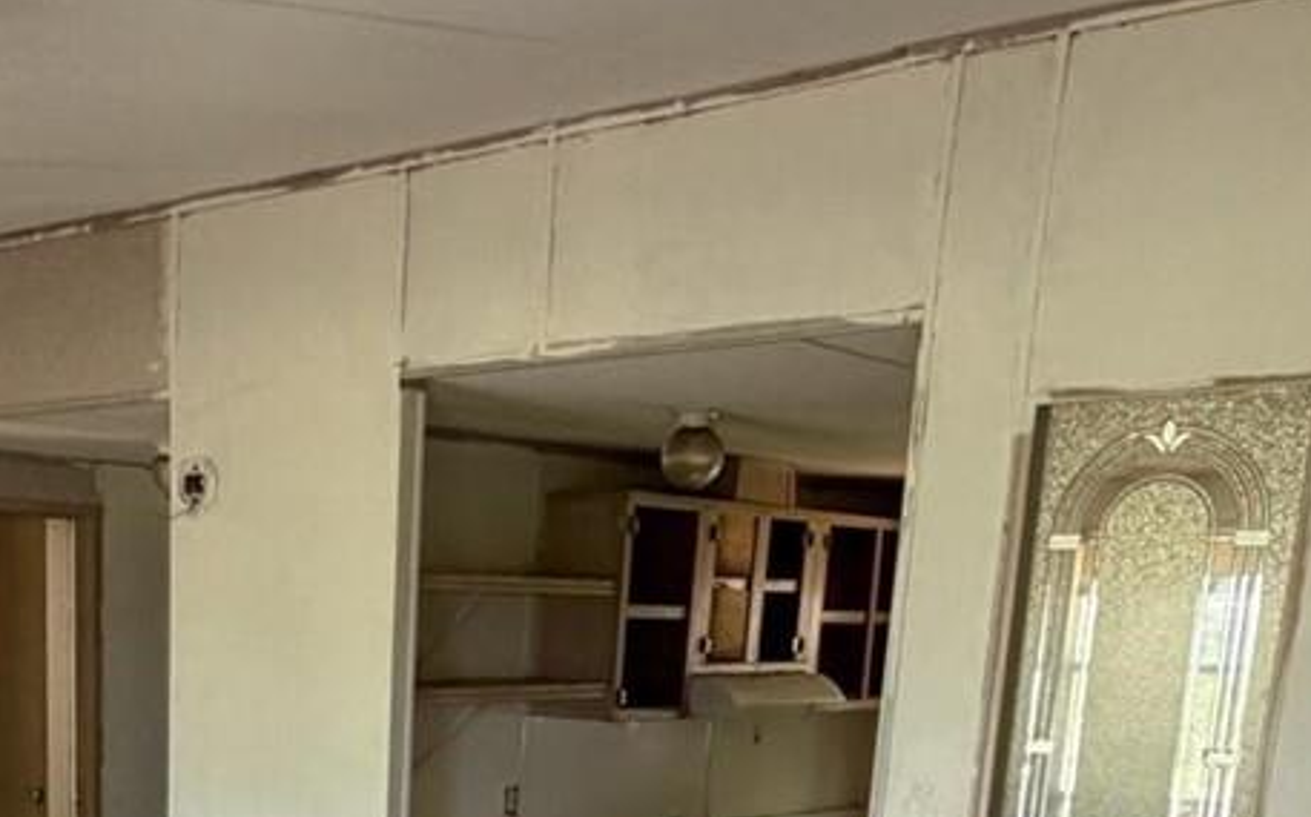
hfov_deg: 37.1
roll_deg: -0.3
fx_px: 1857
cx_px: 204
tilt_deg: -13.3
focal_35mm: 52
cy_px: 1066
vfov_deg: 22.2
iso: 250
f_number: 2.2
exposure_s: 1/121
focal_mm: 2.22
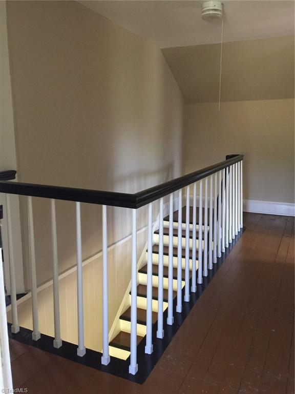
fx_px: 330
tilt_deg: -10.9
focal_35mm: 29
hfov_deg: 48.2
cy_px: 197
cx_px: 148
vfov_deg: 61.7
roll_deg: -0.2
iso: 80
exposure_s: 1/15
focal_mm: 4.15
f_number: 2.2
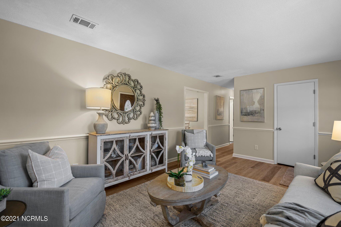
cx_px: 170
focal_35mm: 16
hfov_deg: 96.7
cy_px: 114
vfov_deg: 73.7
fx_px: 152
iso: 100
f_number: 4
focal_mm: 16
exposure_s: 1/1.67
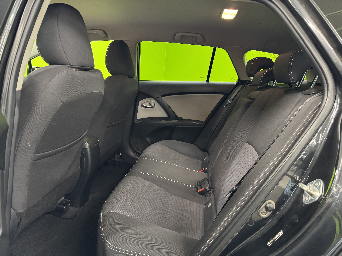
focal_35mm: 24
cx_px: 171
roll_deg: -4.9
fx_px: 237
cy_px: 128
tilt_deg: -12.3
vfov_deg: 56.8
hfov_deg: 71.6
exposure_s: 1/33
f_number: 1.78
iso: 640
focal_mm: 6.76
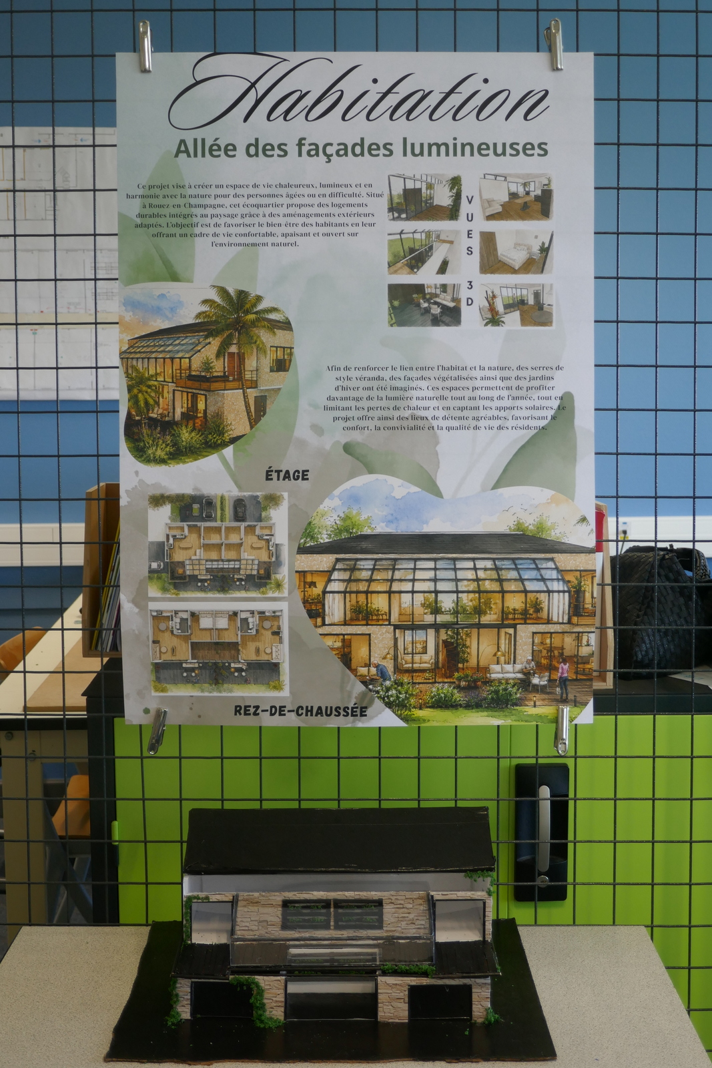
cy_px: 534
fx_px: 1246
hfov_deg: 31.9
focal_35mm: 42
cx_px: 356
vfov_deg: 46.4
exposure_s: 1/80
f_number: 3.8
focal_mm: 15.3
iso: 250
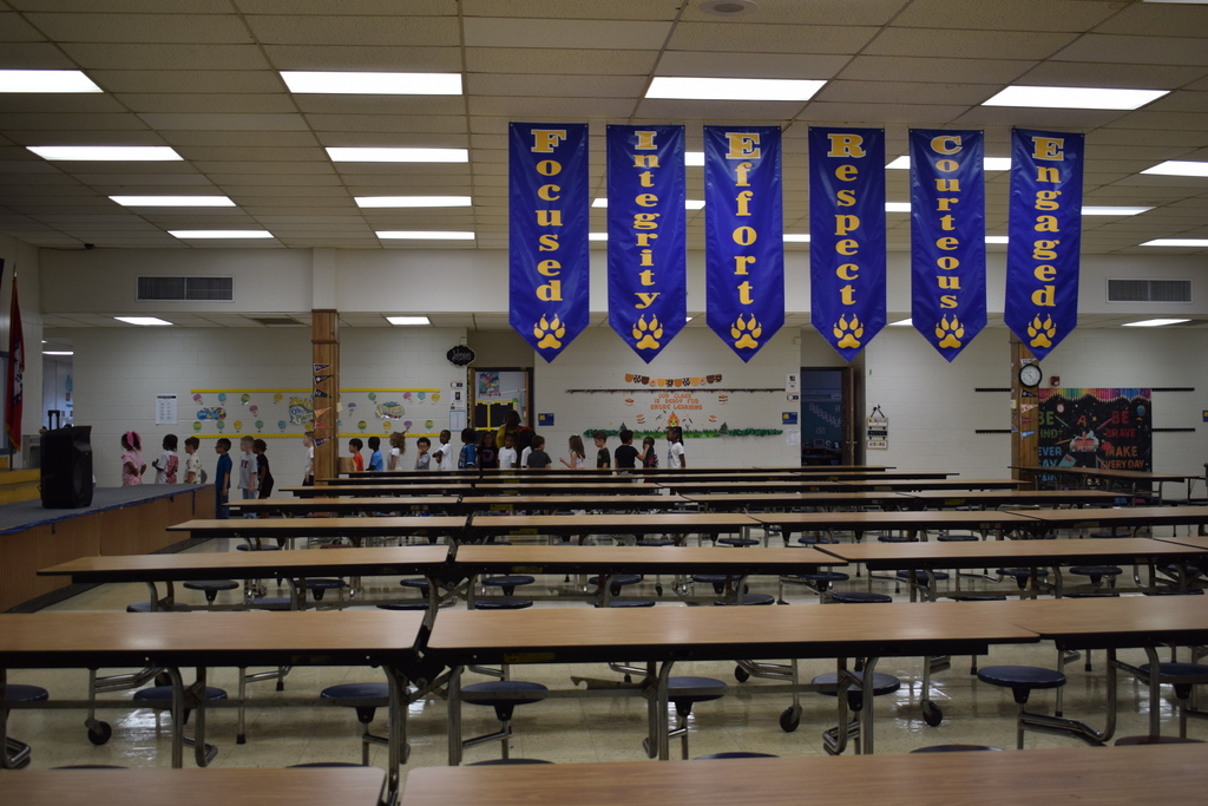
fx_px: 1309
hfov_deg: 49.5
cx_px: 604
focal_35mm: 39
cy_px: 403
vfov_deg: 34.2
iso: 400
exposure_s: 1/80
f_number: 4.2
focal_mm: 26
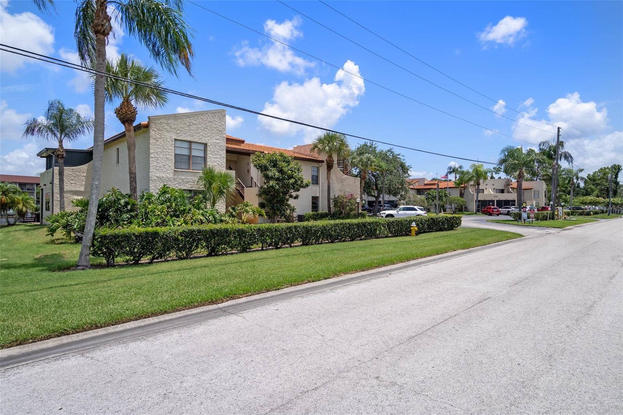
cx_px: 312
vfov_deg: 64.5
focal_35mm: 19
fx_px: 329
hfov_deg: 86.9
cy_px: 208
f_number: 8
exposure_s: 1/800
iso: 320
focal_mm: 19
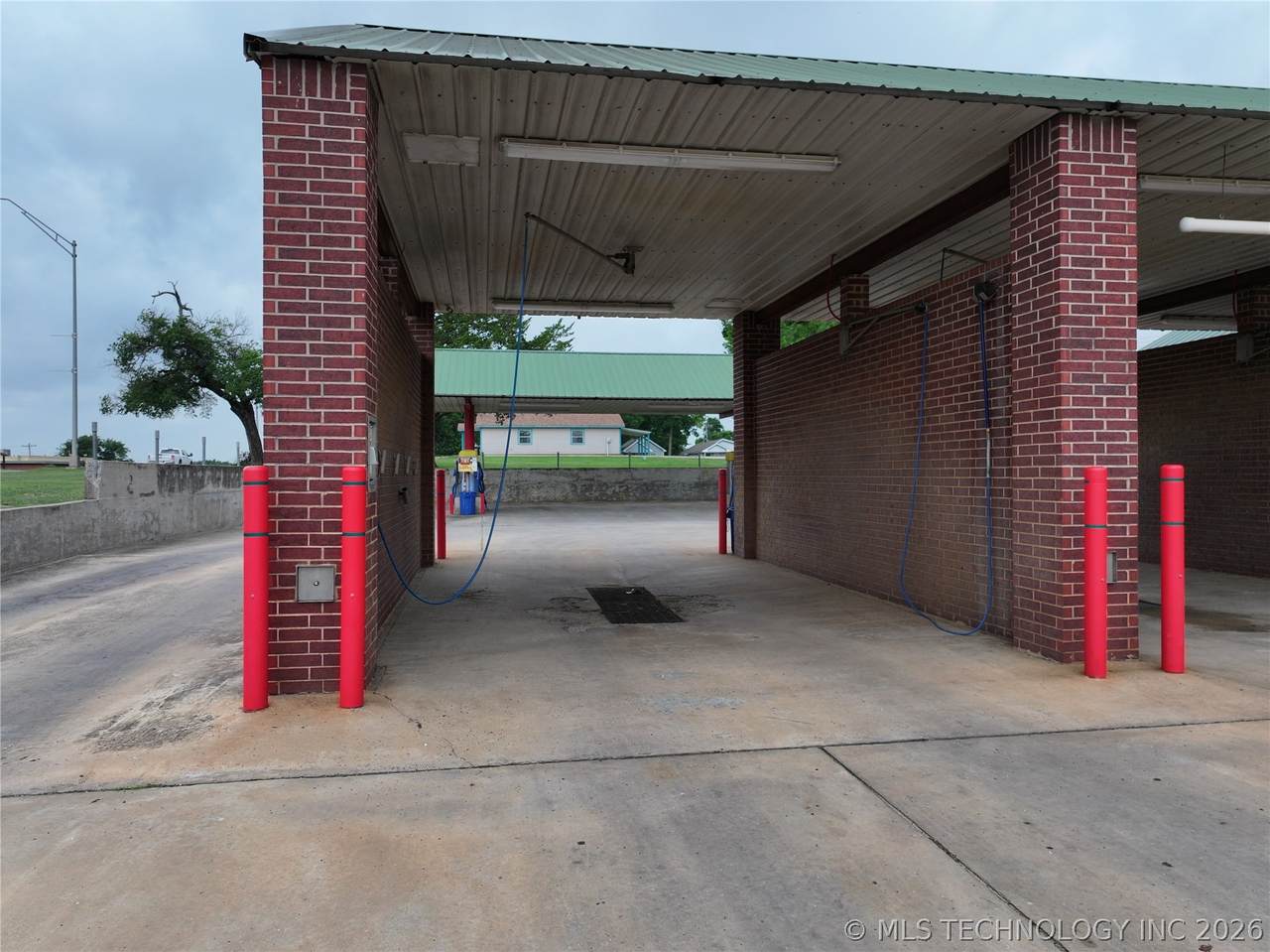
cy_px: 476
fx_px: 880
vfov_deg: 56.8
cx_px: 635
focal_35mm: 24
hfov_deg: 71.6
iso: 140
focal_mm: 12.29
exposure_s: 1/1250
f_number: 2.8
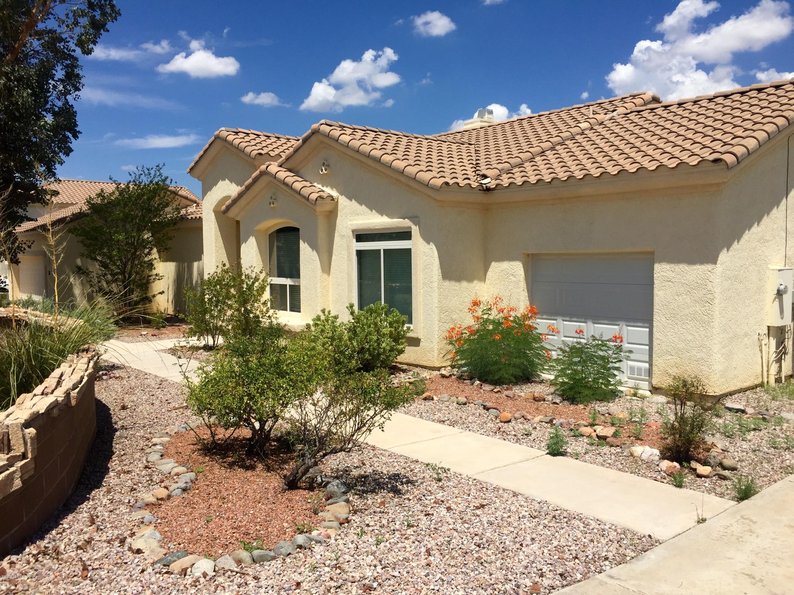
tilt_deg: -5.6
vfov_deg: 48.2
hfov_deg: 61.7
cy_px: 298
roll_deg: -0.5
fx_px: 665
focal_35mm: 29
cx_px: 397
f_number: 2.2
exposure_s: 1/3597
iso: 32
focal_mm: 4.15
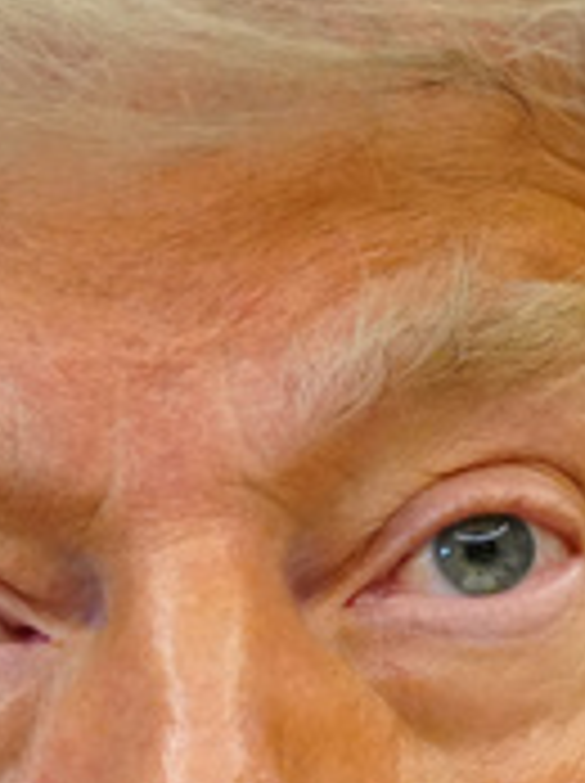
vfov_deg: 1.8
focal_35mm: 1098
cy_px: 981
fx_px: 24802
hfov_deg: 1.4
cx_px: 324
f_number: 2.8
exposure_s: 1/500
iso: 4000
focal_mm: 194
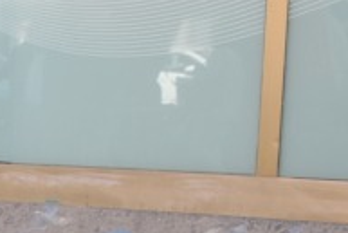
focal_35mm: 168
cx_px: -431
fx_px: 1625
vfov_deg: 7.7
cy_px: 510
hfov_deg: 10.8
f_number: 5
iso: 110
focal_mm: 18
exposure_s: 1/200
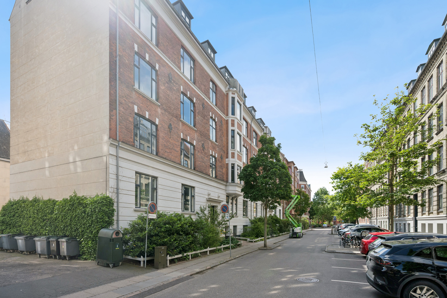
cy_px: 149
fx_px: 230
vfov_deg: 65.9
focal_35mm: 18
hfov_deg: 88.4
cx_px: 224
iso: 400
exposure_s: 1/1600
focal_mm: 18.5
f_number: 6.3
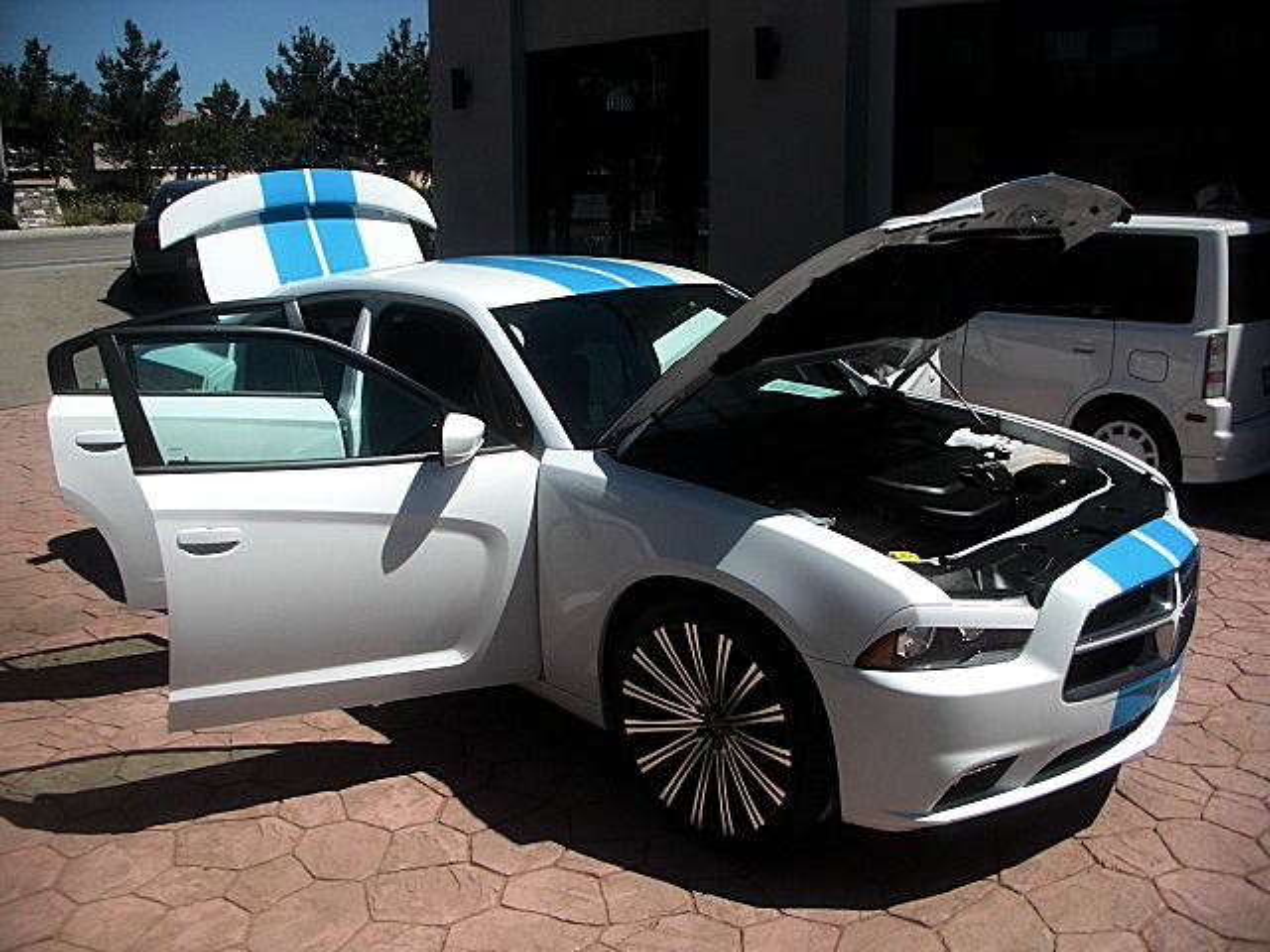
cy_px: 476
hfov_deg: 51.4
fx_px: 1321
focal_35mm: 36
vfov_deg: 39.7
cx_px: 635
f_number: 7.9
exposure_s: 1/200
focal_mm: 6.3
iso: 50
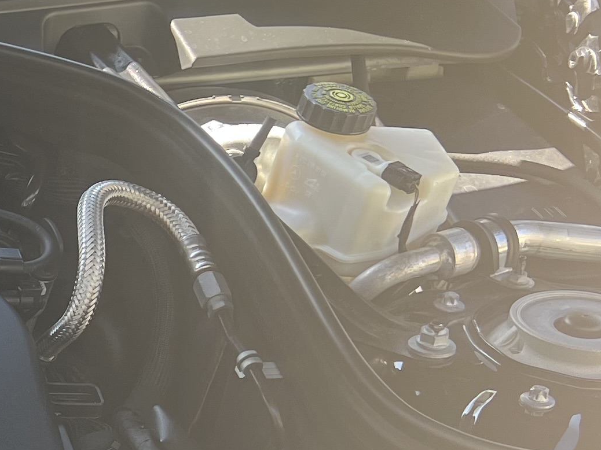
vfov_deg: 14.4
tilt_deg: -45.2
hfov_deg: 17.0
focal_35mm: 101
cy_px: 451
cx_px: -378
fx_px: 1753
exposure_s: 1/121
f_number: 1.5
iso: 40
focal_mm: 5.7
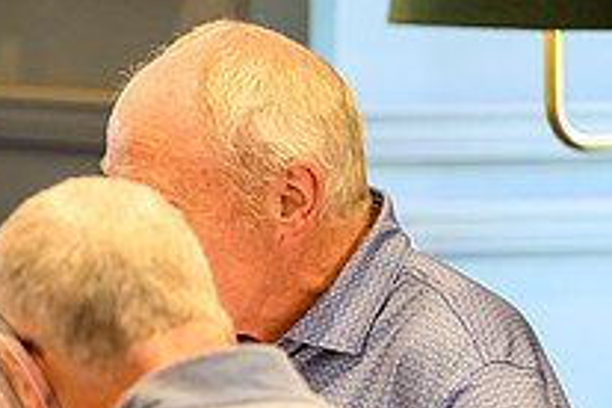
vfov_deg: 4.1
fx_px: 5729
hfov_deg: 6.1
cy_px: 519
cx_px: -225
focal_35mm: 337
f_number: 2.8
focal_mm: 120
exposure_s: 1/320
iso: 5000
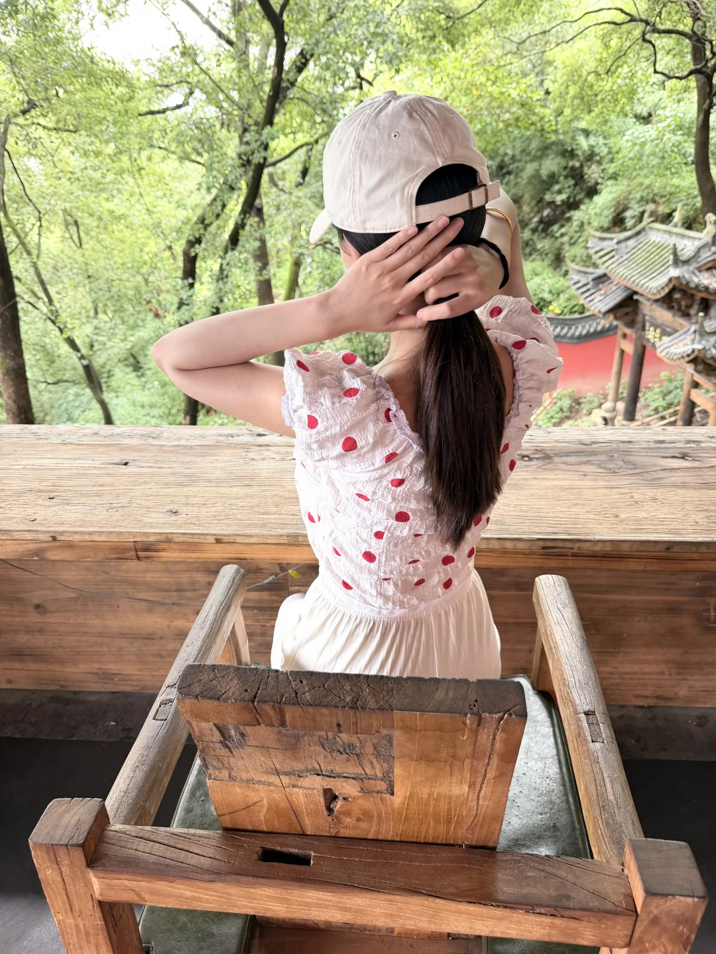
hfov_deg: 56.8
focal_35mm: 24
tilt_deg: -26.7
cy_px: 477
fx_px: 662
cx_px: 358
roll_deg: +0.6
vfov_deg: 71.6
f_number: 1.78
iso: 200
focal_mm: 6.76
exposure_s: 1/119
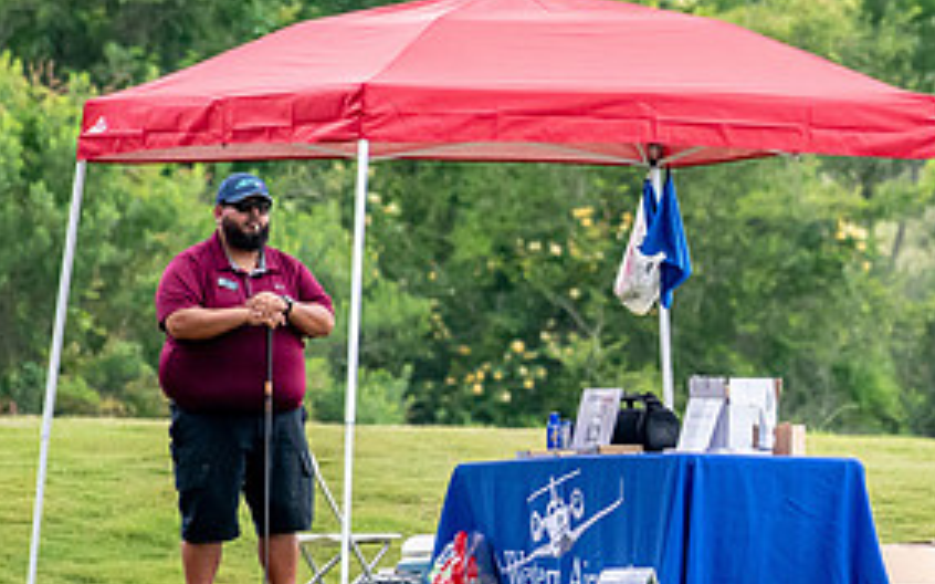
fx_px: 31279
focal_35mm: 1228
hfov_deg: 1.7
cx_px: 955
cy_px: 287
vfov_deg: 1.1
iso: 2500
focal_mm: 390
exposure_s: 1/2000
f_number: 5.6
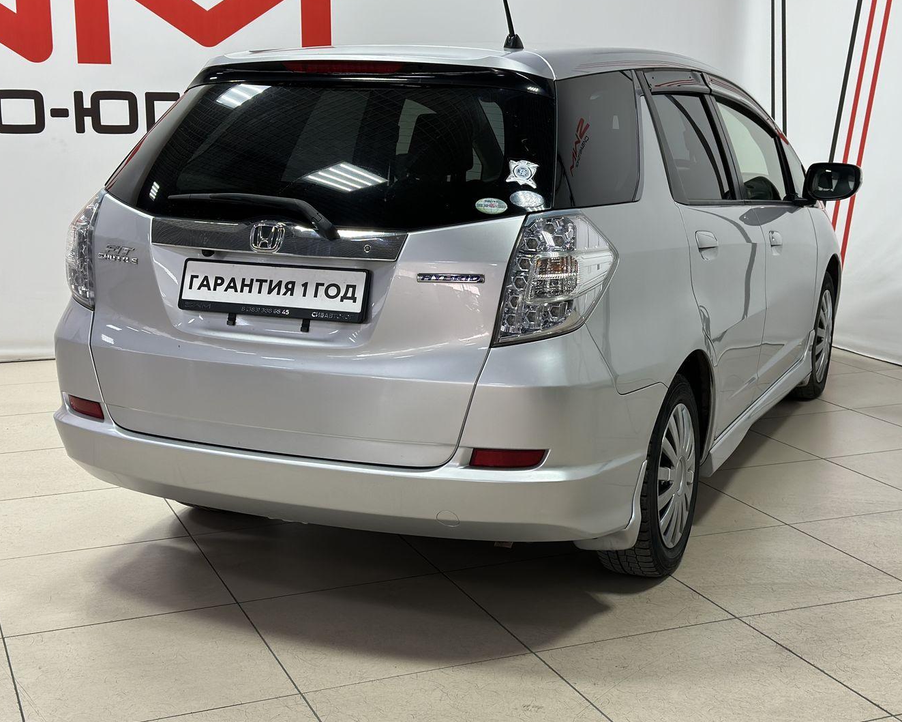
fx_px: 1361
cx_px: 450
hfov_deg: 36.7
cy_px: 359
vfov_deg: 29.7
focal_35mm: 51
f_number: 1.78
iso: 100
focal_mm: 6.86
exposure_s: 1/100
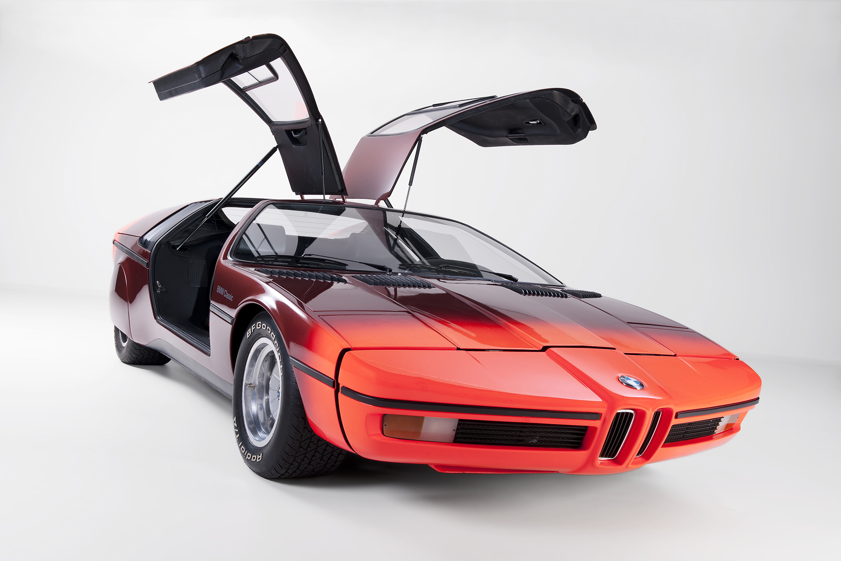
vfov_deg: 35.1
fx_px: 888
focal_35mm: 38
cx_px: 420
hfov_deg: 50.7
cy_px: 280
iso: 100
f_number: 14
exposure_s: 1/125
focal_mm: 38
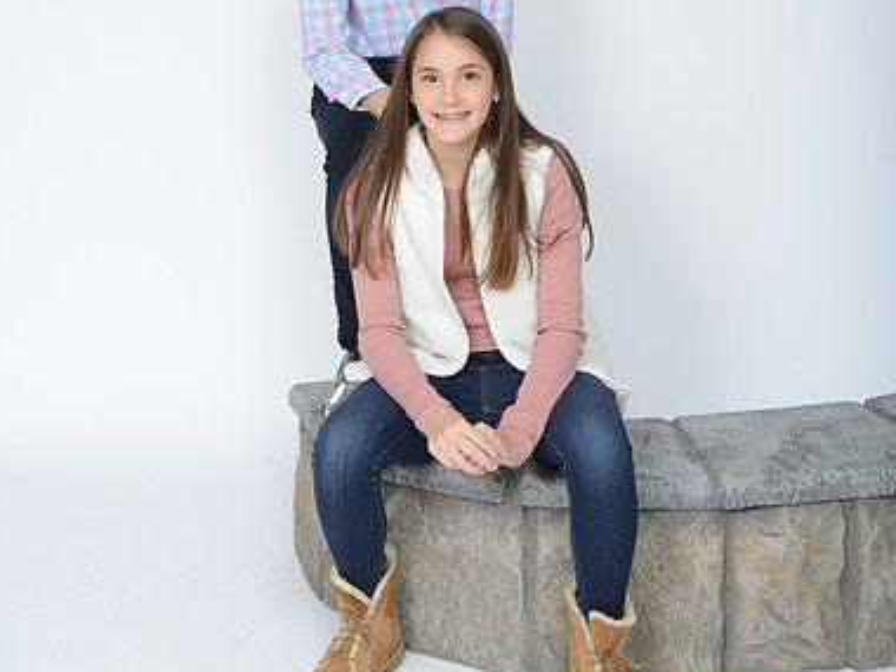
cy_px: 134
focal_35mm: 66
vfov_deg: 22.0
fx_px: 1708
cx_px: 447
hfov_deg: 29.4
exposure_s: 1/250
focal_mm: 45
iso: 200
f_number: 8
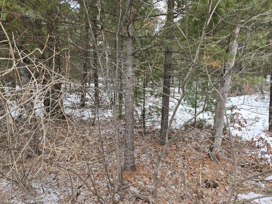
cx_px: 136
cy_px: 102
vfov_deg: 58.9
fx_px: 181
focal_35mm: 23
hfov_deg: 73.9
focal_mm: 5.4
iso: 80
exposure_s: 1/180
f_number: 1.8
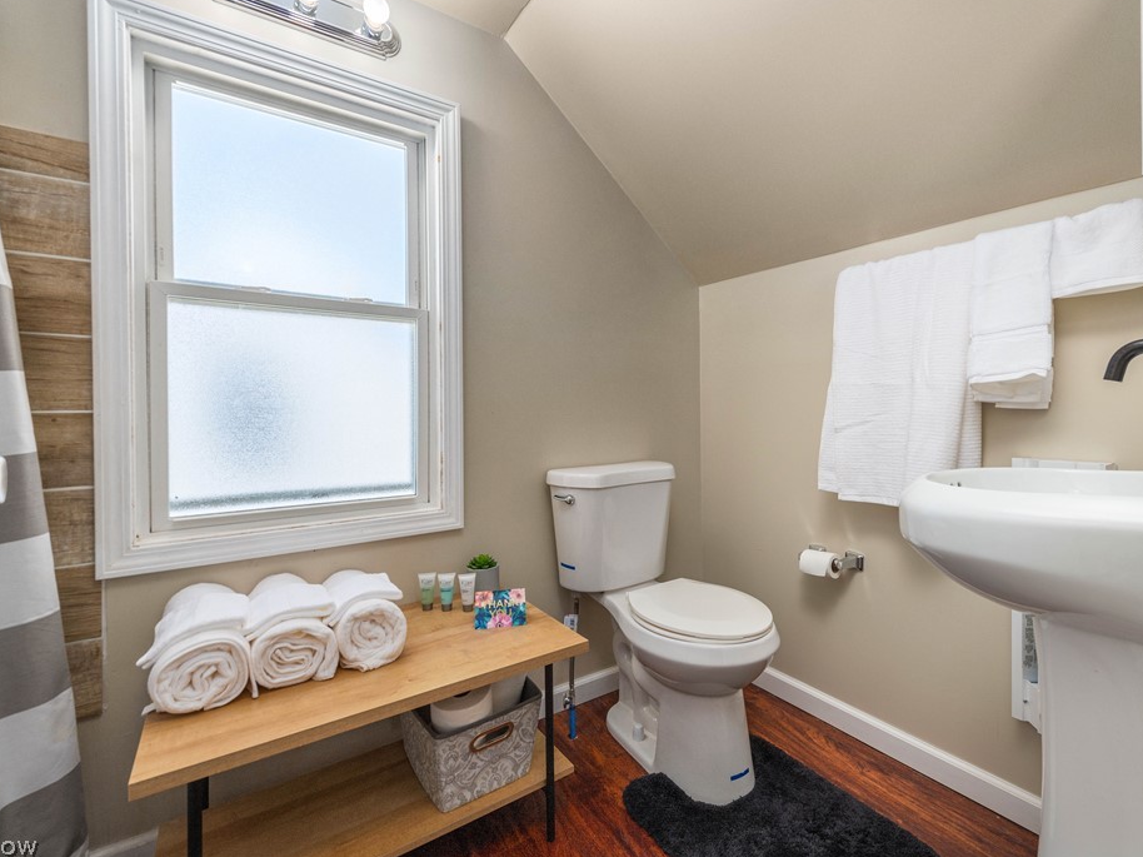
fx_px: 528
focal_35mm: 16
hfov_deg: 94.5
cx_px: 591
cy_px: 413
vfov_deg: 78.1
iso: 200
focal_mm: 14
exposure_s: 1/200
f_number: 8
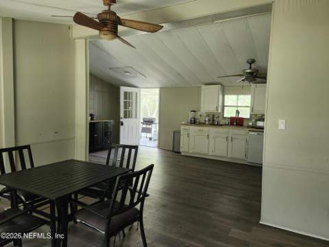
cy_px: 124
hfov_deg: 73.9
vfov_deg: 58.9
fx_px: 219
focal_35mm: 23
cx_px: 164
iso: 640
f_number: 1.8
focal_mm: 5.54
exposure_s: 1/120
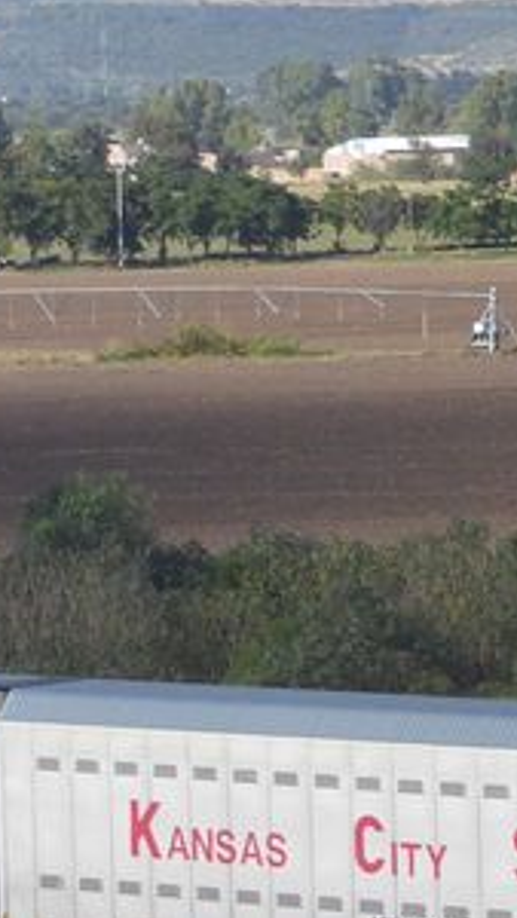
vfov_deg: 6.9
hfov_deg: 3.9
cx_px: 153
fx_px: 7571
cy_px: 606
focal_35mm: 311
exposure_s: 1/200
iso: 80
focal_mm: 17.5
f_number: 5
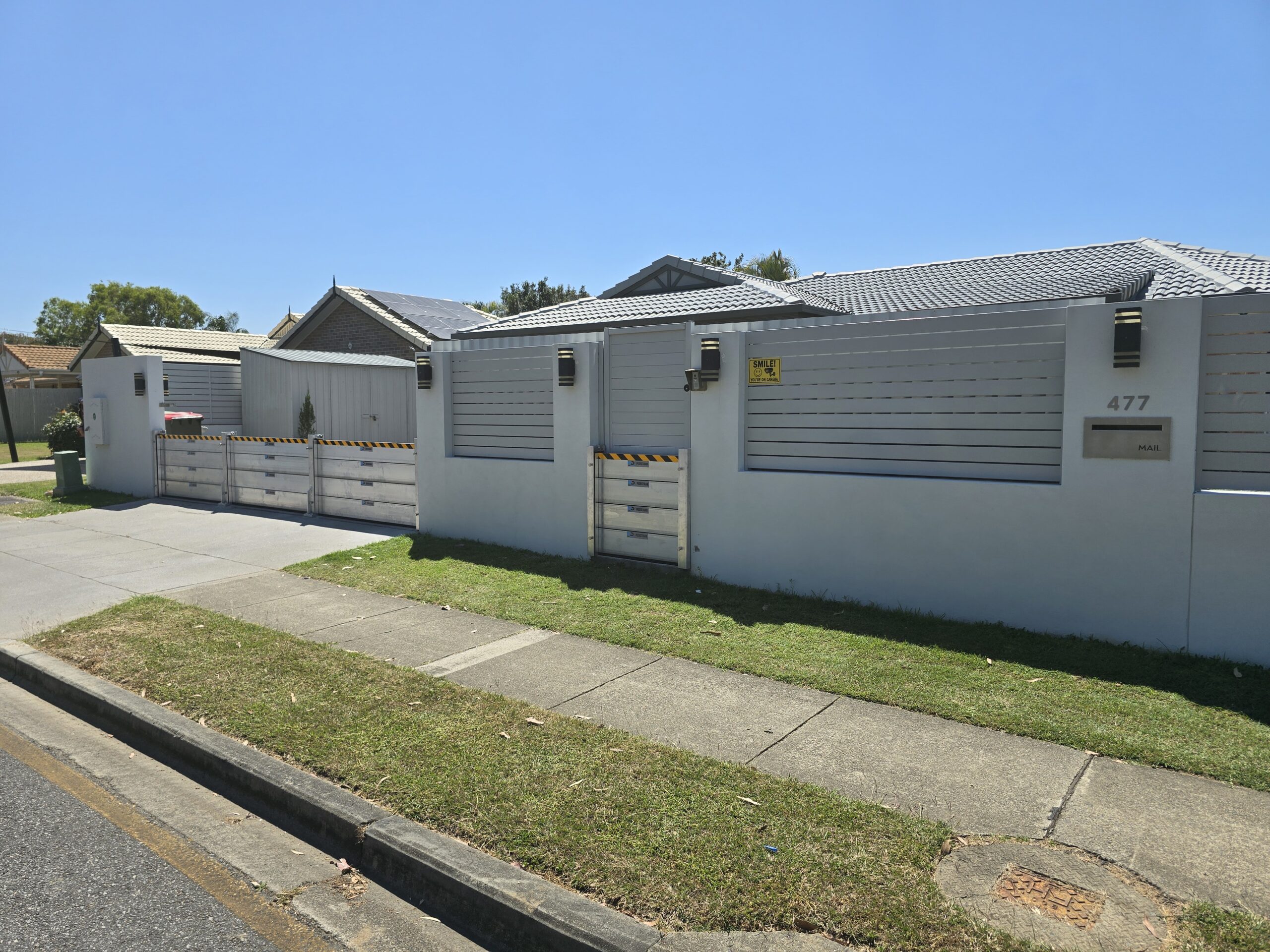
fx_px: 844
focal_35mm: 23
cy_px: 476
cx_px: 635
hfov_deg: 73.9
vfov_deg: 58.9
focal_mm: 6.3
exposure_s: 1/970
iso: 12
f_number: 1.7
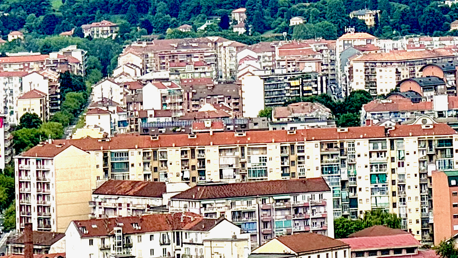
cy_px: -349
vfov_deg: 3.8
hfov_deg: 6.9
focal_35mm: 311
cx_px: 355
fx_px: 3777
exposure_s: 1/374
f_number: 2.8
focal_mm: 9
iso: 25
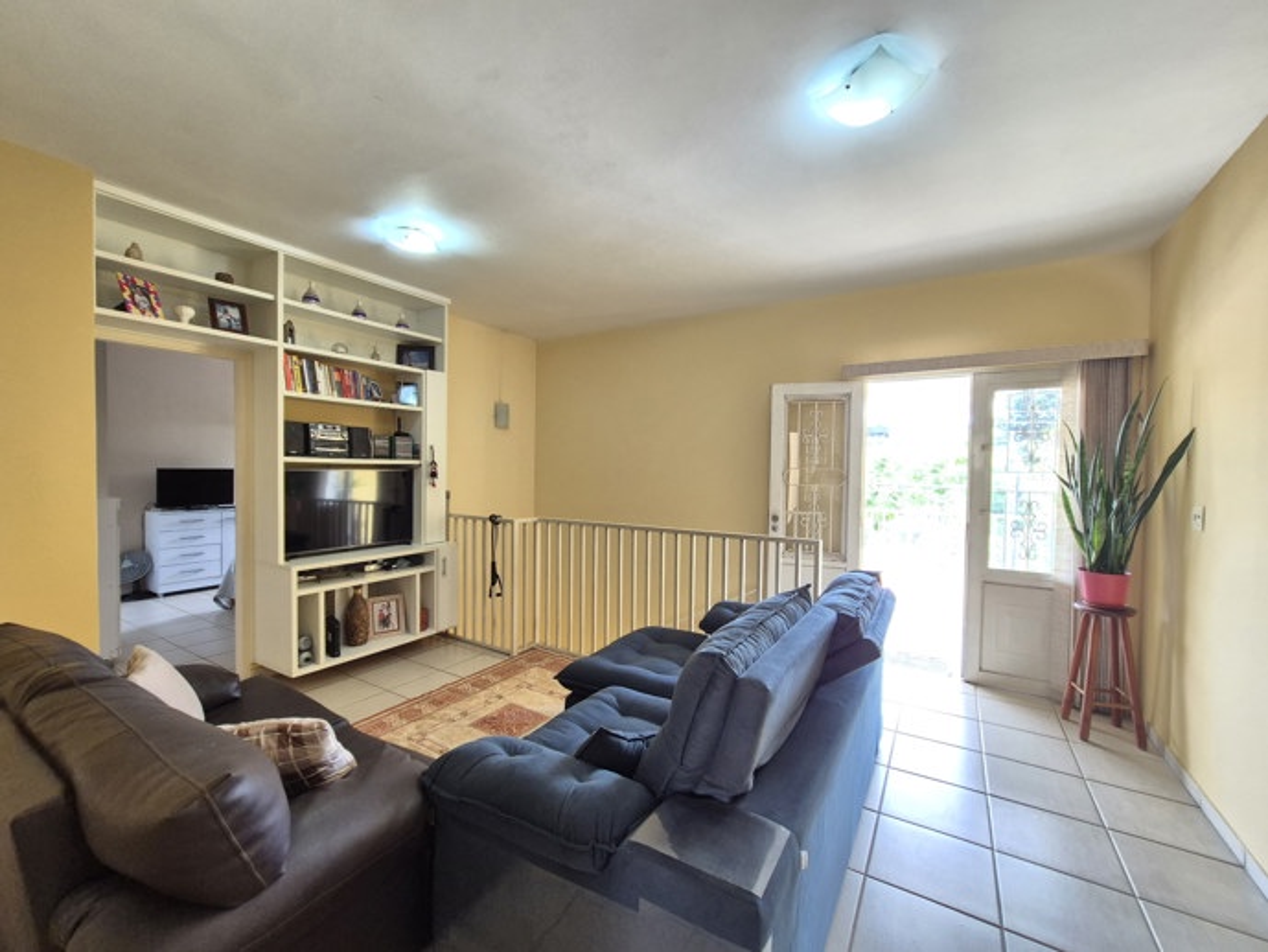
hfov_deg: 106.2
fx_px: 476
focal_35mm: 13
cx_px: 634
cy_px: 476
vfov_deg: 89.9
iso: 200
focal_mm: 2.2
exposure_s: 1/60
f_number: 2.2
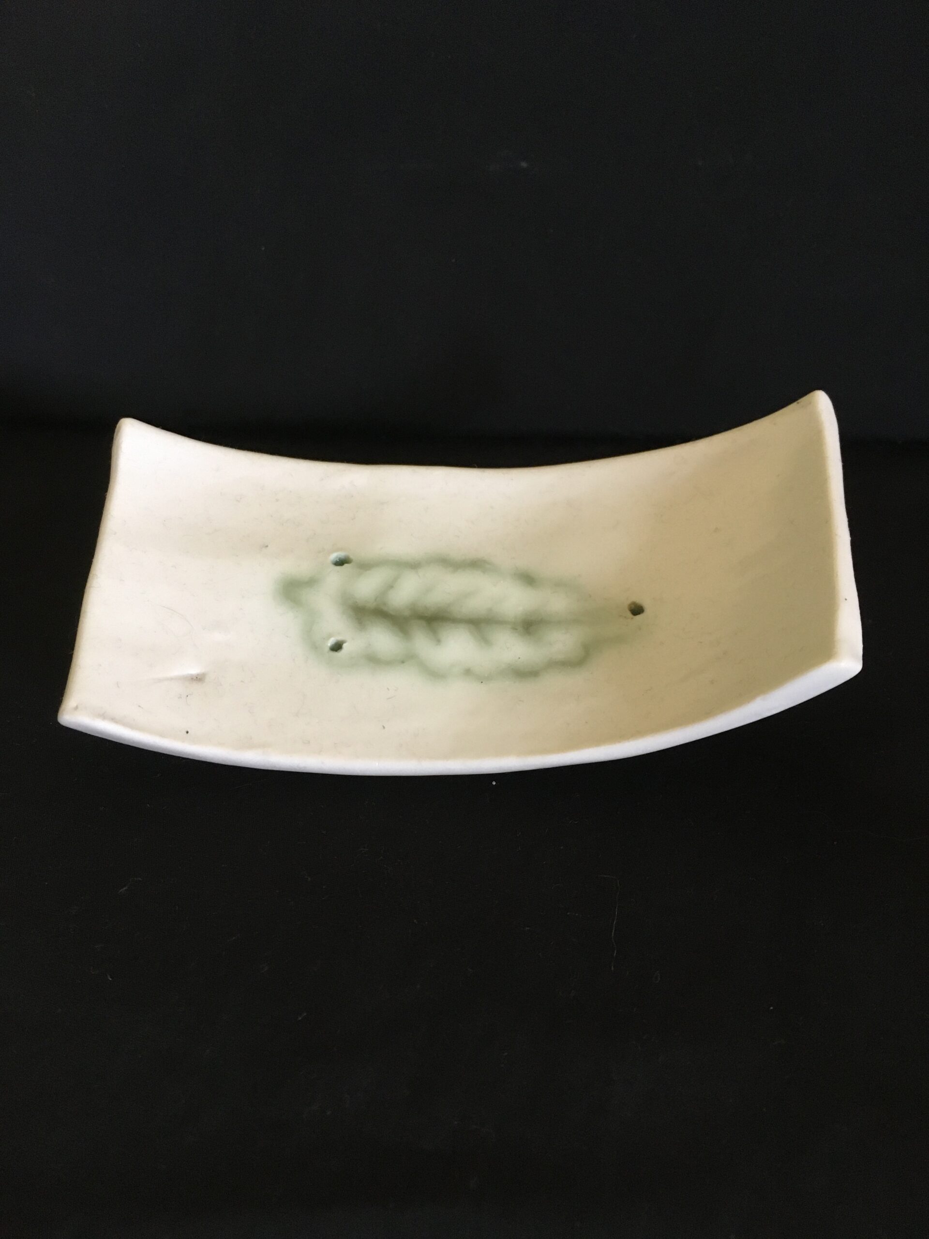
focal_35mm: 29
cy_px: 620
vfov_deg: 61.7
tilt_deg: -38.0
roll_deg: -0.4
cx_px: 464
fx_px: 1038
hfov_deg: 48.2
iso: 250
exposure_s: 1/33
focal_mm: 4.15
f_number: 2.2
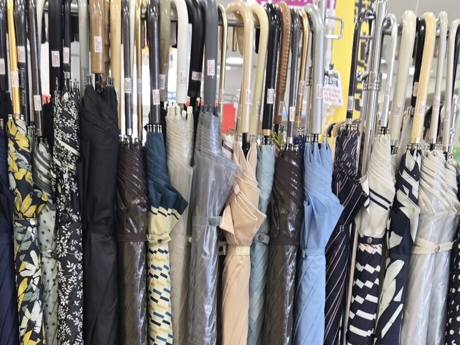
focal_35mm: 64
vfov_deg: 20.6
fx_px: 850
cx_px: 208
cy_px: 468
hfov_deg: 30.2
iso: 160
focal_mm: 5.4
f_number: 1.8
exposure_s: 1/180
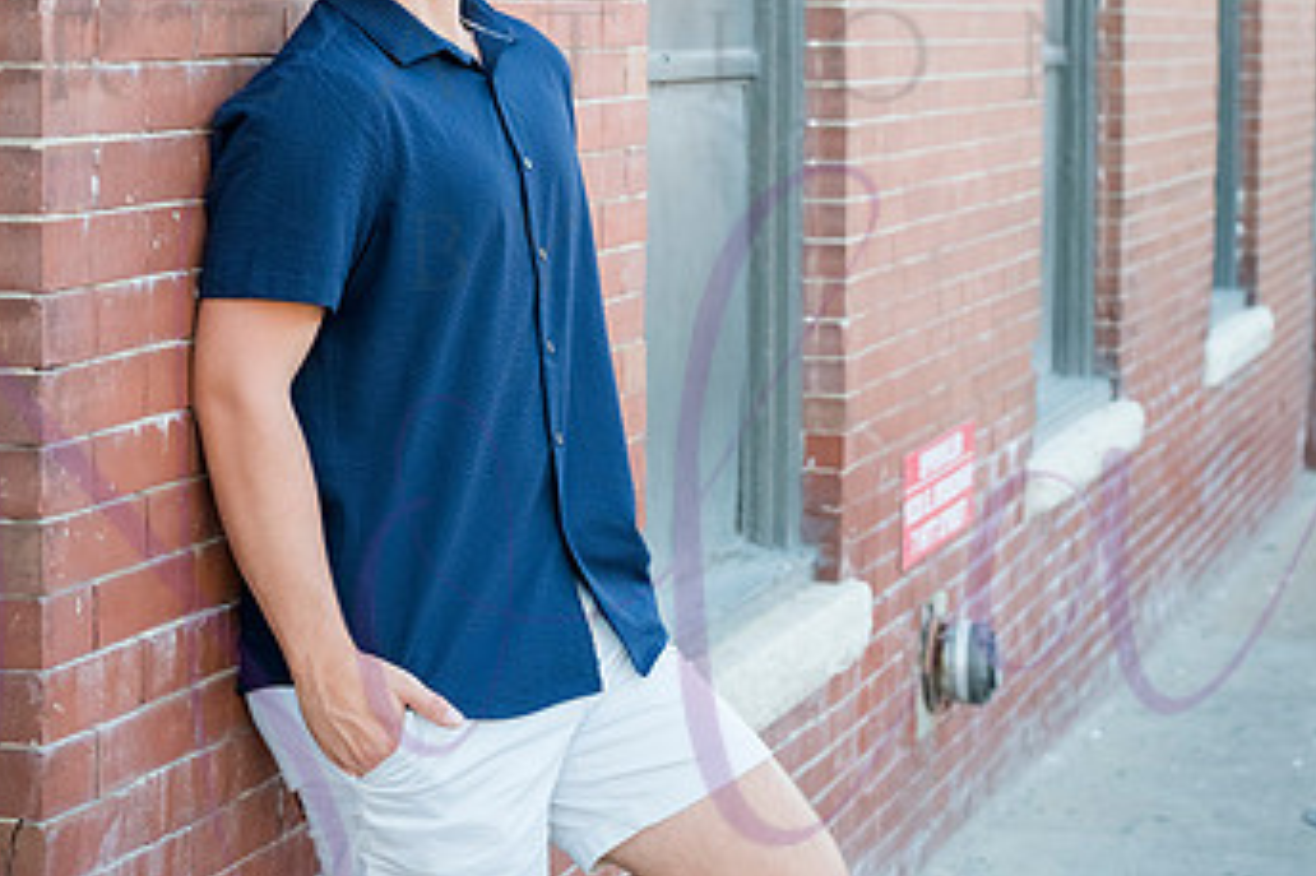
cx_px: 576
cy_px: 211
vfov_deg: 14.3
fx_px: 3471
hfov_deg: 21.5
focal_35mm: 95
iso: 1400
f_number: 4
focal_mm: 52
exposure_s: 1/640
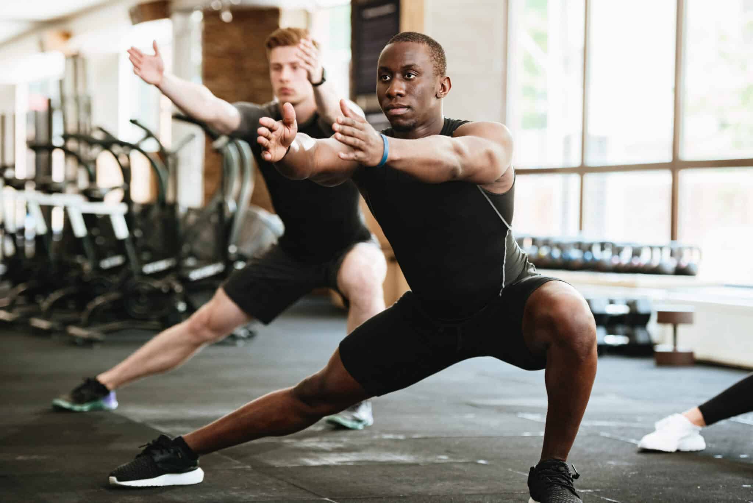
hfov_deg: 18.6
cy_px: 252
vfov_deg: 12.5
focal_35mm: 110
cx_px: 376
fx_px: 2302
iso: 800
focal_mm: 110
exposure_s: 1/250
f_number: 3.2
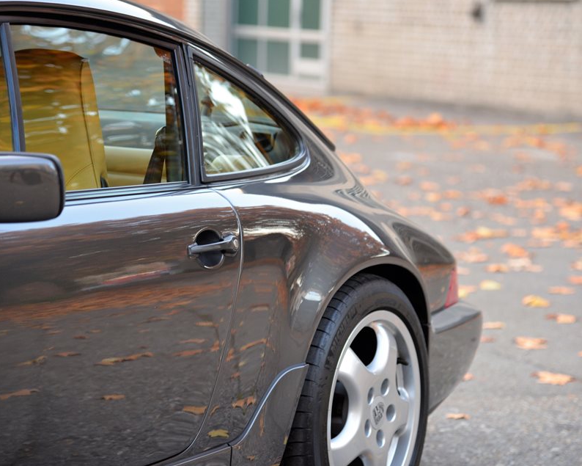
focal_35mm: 136
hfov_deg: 14.2
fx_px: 2342
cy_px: 233
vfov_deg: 11.3
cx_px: 301
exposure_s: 1/50
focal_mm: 120
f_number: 4
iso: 800
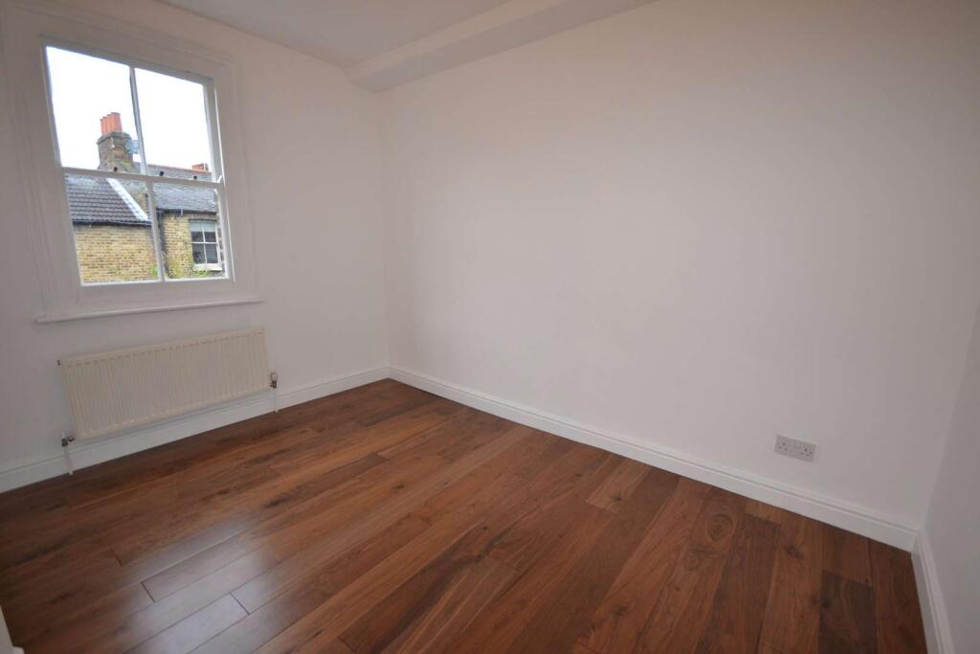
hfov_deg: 100.4
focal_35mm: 15
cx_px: 490
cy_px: 327
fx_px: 408
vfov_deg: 77.3
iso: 1000
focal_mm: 10
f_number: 4
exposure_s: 1/60
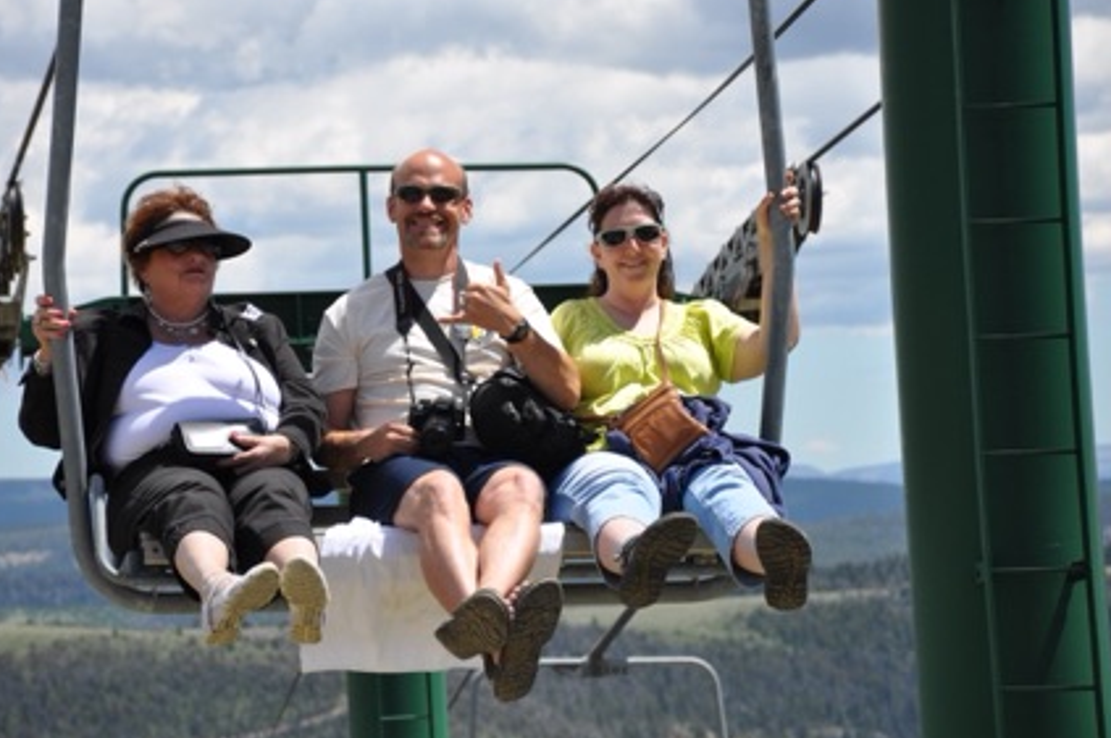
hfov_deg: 11.5
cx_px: 531
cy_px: 335
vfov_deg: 7.7
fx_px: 5504
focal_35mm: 179
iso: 200
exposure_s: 1/800
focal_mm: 105
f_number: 7.1
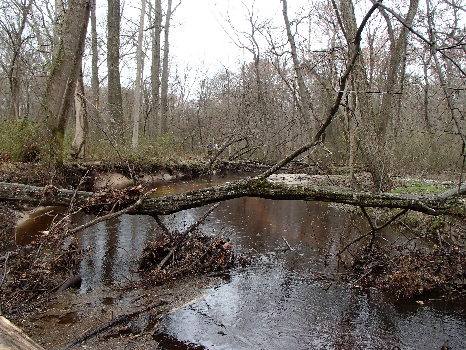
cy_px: 175
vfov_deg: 49.7
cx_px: 233
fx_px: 377
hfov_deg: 63.4
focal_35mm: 28
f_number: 3.9
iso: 100
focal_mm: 5
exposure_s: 1/125
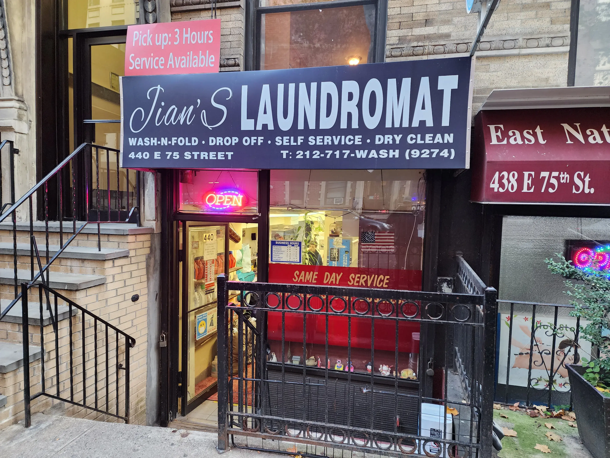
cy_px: 229
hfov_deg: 73.9
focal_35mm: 23
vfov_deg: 58.9
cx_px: 305
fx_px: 405
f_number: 1.8
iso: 500
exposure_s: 1/120
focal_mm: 6.4
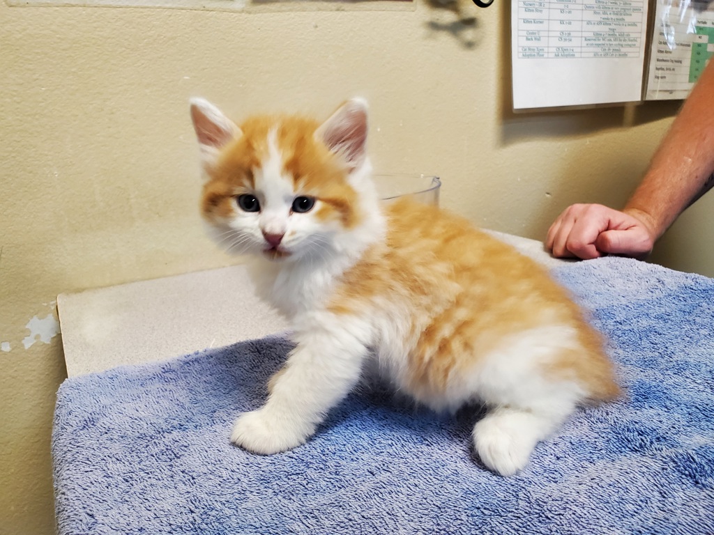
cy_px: 268
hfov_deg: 67.3
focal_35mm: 26
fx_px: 536
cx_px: 357
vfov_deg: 53.1
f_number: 2.4
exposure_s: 1/40
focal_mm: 4.3
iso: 500
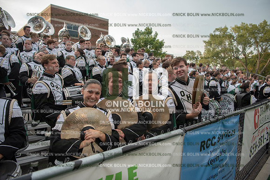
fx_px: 195
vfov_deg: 49.6
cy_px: 90
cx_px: 135
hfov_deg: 69.4
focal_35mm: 26
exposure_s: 1/1000
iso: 800
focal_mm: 26
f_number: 3.2
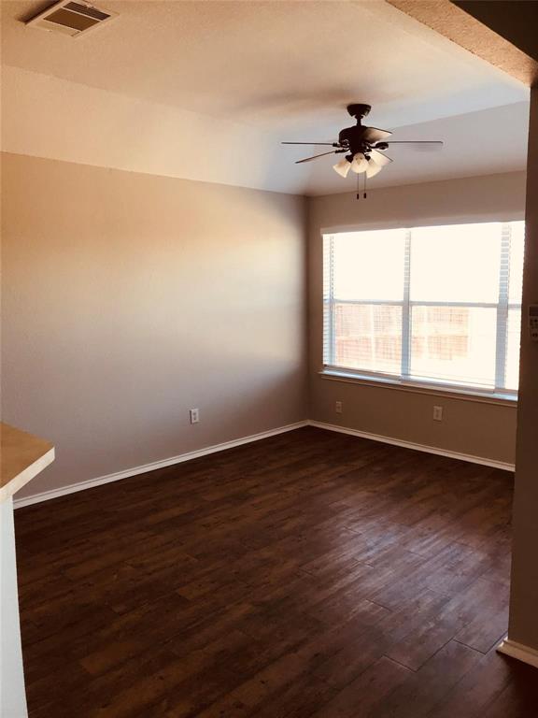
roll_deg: +0.7
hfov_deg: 49.7
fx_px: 580
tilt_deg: -6.7
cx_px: 269
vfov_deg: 63.4
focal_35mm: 28
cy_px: 359
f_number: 1.8
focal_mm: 3.99
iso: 25
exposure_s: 1/60
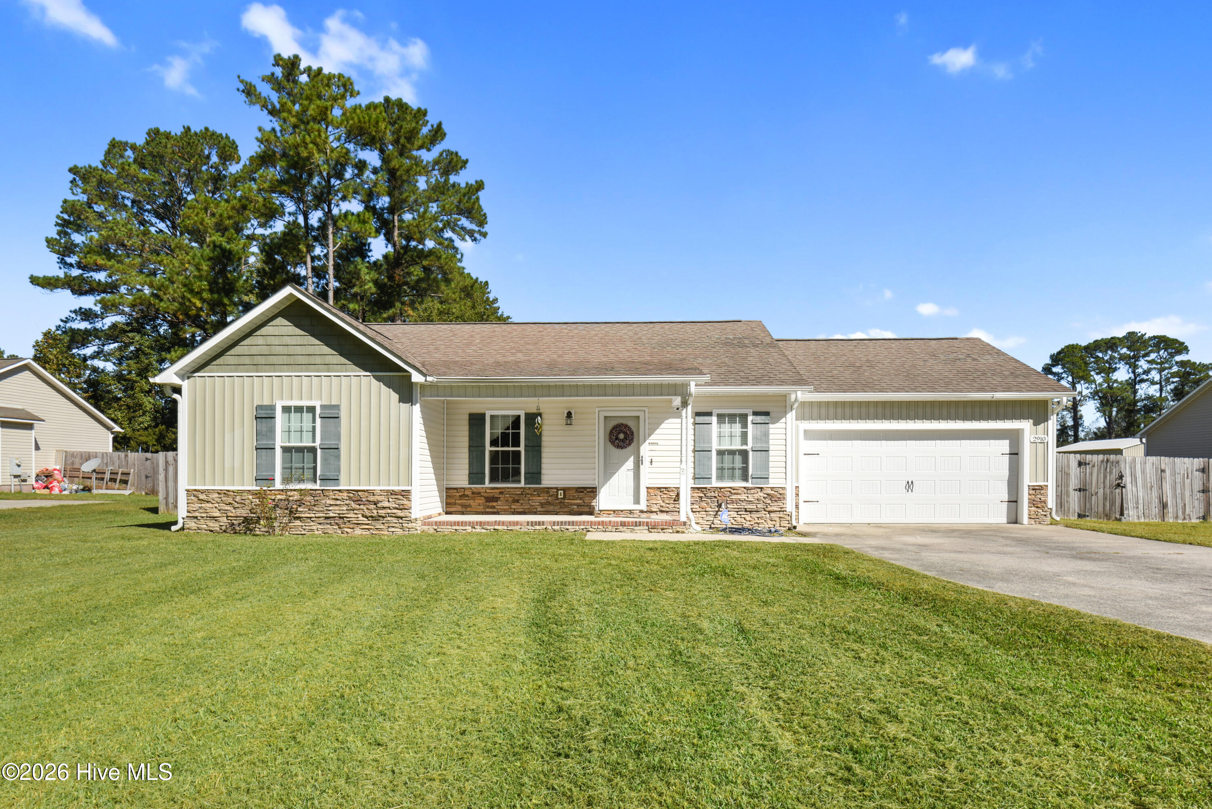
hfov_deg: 86.9
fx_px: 640
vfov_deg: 64.6
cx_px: 606
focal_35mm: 19
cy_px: 404
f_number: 9
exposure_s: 1/200
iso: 100
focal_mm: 19
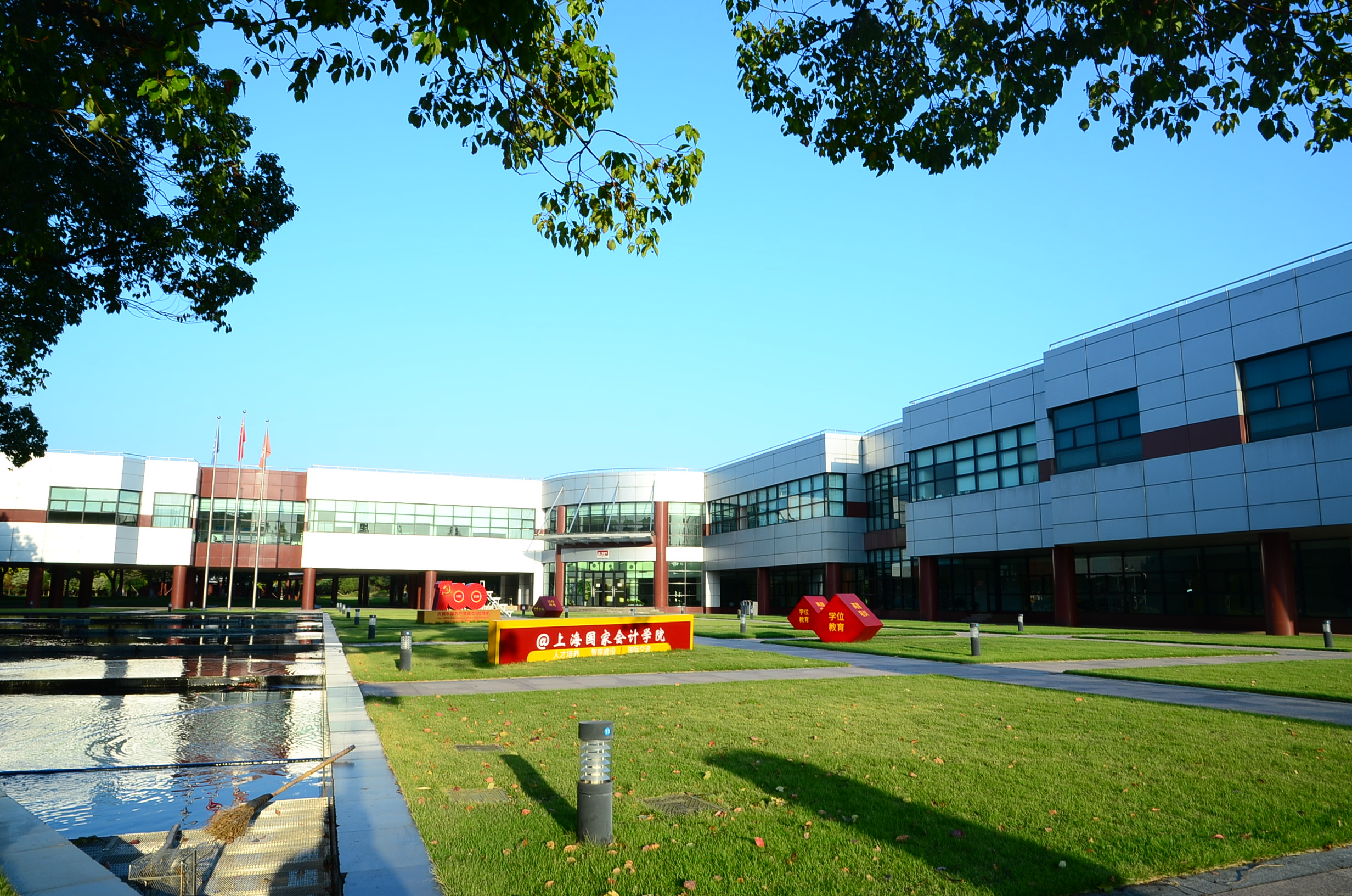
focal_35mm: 24
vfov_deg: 52.9
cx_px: 676
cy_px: 448
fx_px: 899
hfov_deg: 73.9
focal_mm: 16
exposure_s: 1/80
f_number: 10
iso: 125
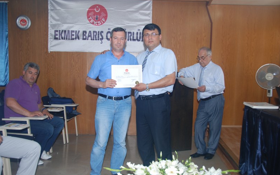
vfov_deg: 37.3
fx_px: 260
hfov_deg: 56.7
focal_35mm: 34
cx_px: 139
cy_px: 94
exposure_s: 1/60
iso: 200
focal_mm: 22
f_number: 4
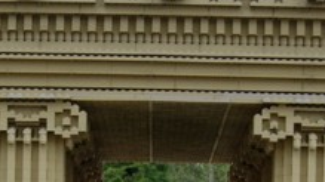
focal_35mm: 163
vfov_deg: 7.1
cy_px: 395
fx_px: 1404
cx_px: 139
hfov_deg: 13.2
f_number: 2.9
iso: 64
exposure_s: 1/542
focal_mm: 8.5
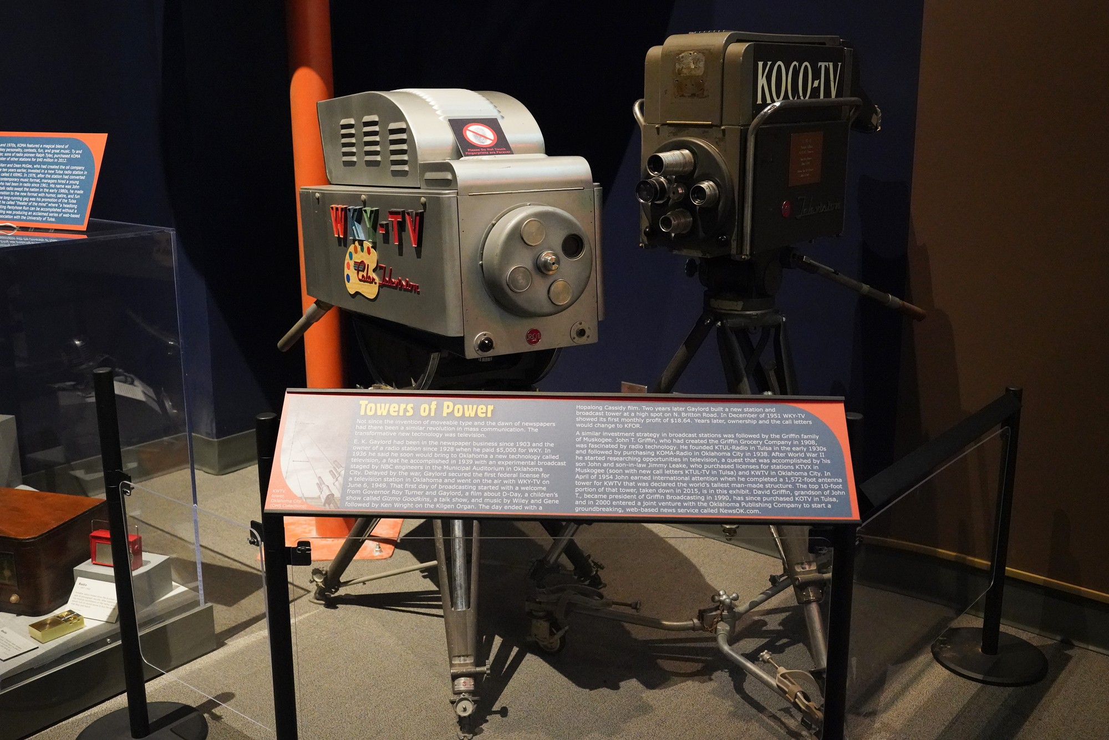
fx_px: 986
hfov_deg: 58.7
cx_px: 554
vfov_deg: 41.1
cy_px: 370
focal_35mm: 32
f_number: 5
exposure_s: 1/100
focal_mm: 32
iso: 10000
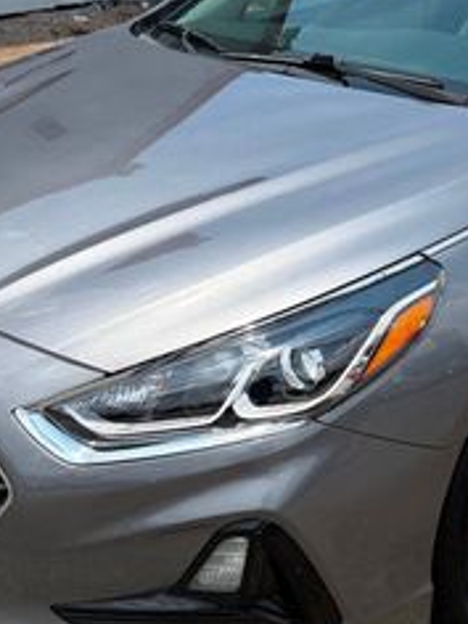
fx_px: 1172
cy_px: 222
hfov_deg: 21.9
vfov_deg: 29.7
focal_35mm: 65
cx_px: 452
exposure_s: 1/3953
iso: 100
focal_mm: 6.76
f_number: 1.78
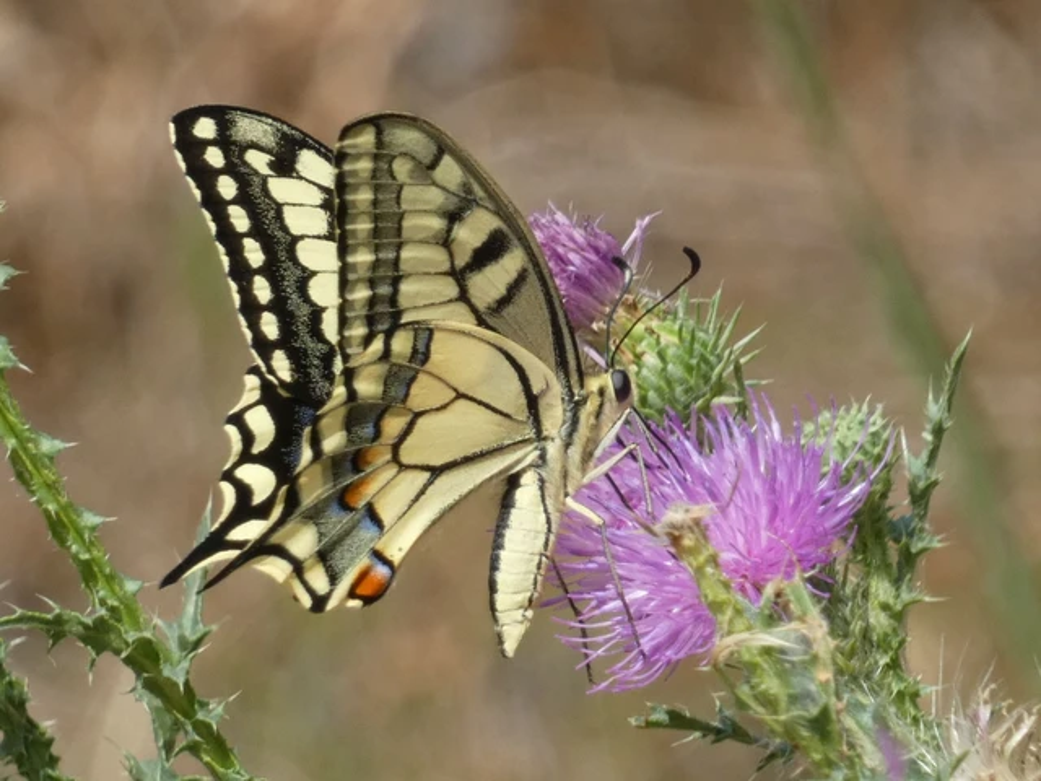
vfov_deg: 3.3
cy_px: 390
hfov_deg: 4.4
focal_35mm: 454
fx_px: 13653
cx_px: 520
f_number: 5.6
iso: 125
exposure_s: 1/250
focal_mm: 81.4
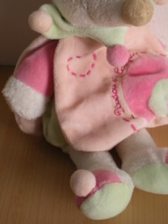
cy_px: 64
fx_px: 440
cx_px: 113
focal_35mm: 68
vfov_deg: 28.3
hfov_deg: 21.5
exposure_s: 1/58.1
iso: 64
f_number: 3.1
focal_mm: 6.3
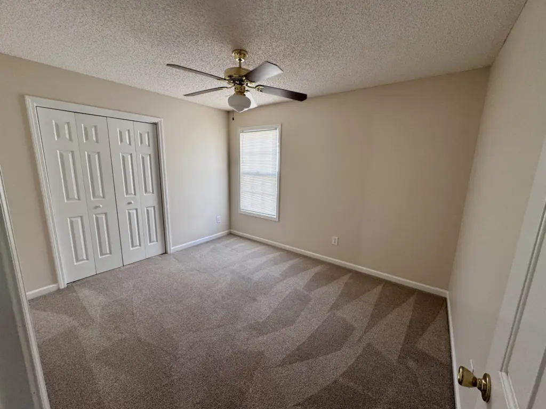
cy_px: 204
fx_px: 221
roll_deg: -1.4
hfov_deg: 102.1
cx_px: 273
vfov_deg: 85.7
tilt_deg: -11.1
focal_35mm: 14
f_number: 2.2
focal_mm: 2.22
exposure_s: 1/99
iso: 200
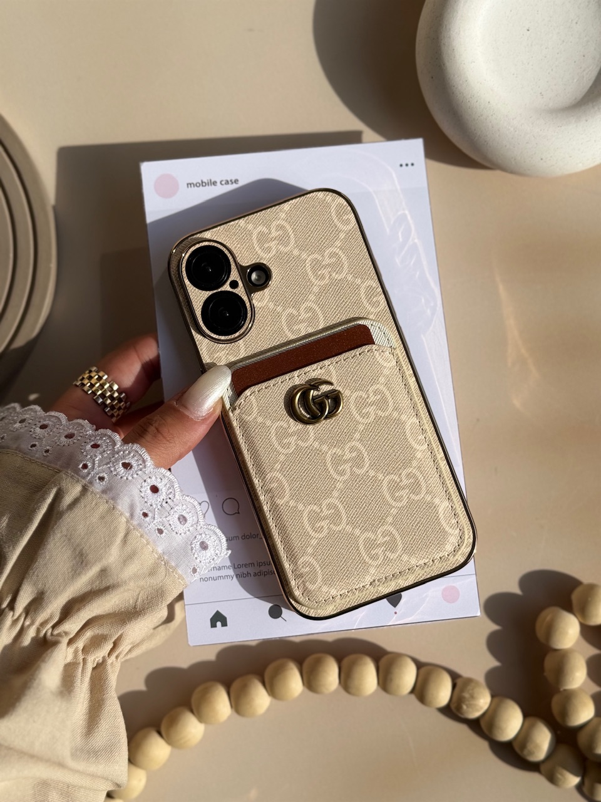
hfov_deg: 30.3
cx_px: 300
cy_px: 401
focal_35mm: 48
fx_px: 1111
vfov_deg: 39.7
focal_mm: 6.76
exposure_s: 1/7143
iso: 80
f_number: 1.78
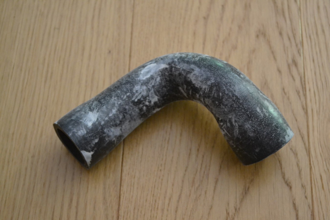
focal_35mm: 68
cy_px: 110
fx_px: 619
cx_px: 165
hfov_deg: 29.9
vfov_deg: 20.2
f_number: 5.3
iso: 3200
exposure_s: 1/13
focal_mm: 45
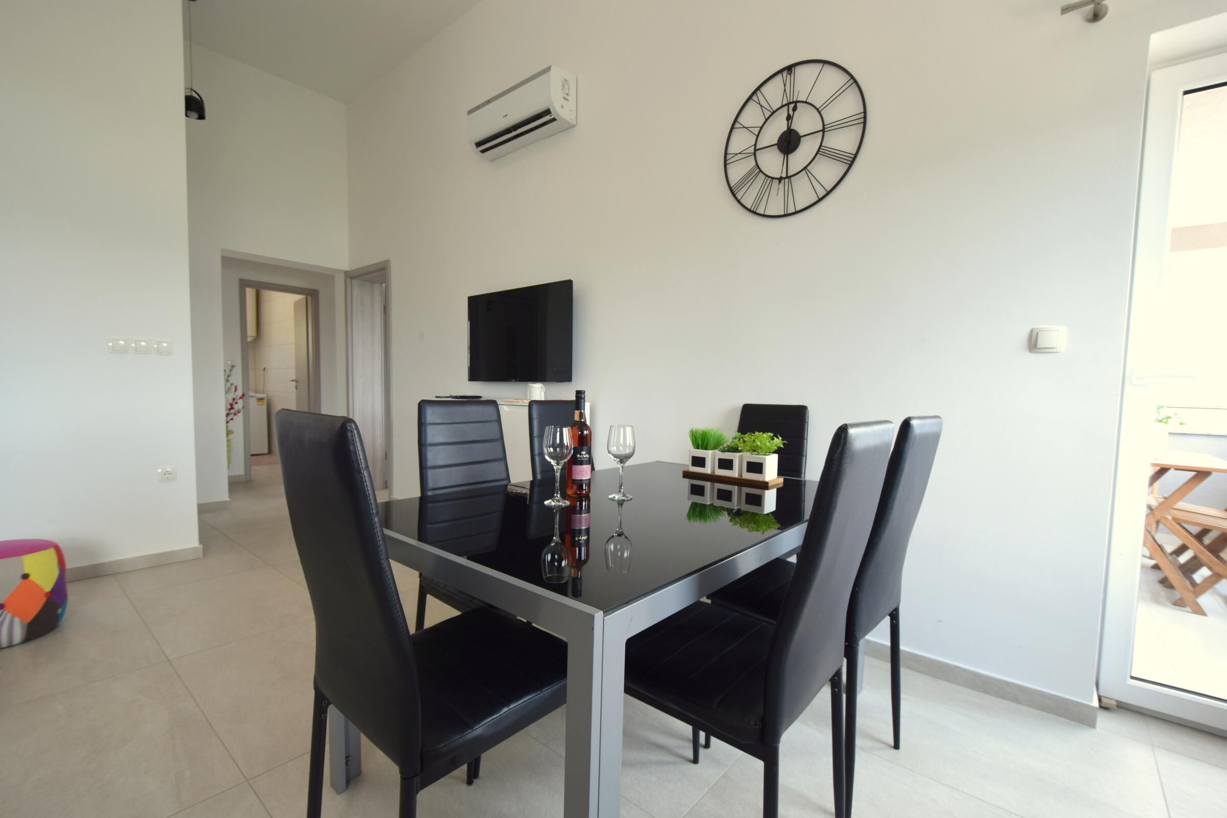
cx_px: 614
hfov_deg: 100.4
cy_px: 409
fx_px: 511
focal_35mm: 15
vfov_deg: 77.3
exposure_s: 1/80
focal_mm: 10
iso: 400
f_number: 4.5
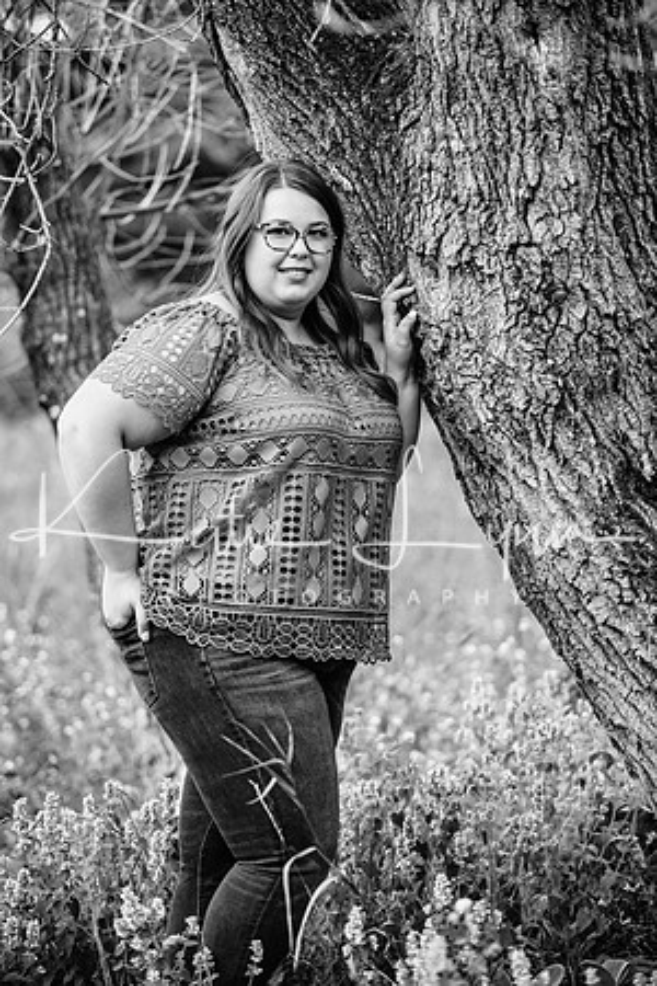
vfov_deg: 19.5
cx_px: 328
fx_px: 2874
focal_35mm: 105
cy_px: 493
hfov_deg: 13.0
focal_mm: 105
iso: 320
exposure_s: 1/250
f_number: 2.8
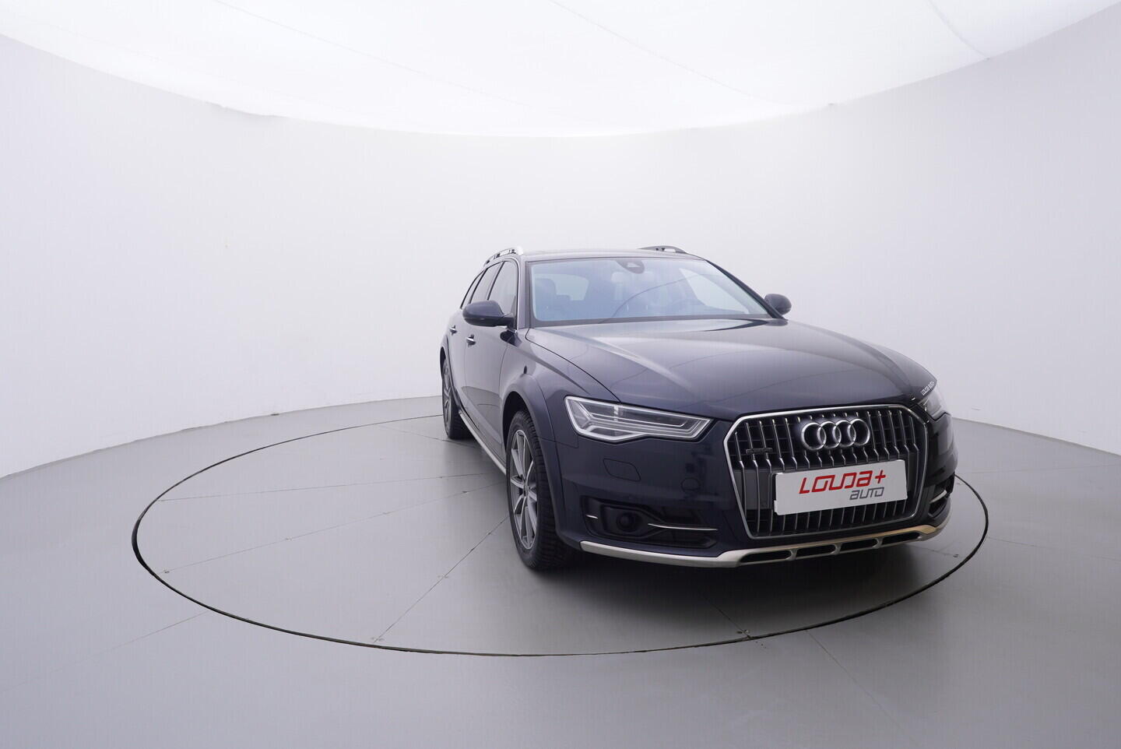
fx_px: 701
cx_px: 560
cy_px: 374
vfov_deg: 56.2
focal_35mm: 22
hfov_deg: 77.3
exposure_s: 1/80
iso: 200
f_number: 5
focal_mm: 15
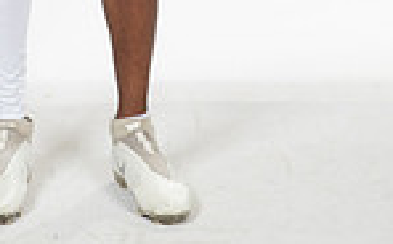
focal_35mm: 202
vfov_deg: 6.2
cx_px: 77
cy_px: -302
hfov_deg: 10.4
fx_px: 2160
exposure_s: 1/320
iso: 800
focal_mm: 65
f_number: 7.1
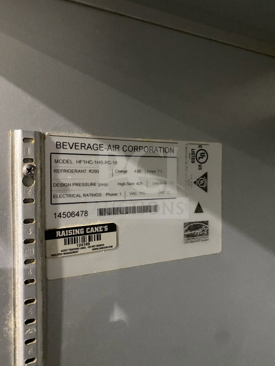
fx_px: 275
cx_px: 138
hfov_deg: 53.1
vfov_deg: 67.3
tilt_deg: -1.8
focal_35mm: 26
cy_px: 183
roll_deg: +0.6
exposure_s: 1/30
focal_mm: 4.25
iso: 800
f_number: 1.8
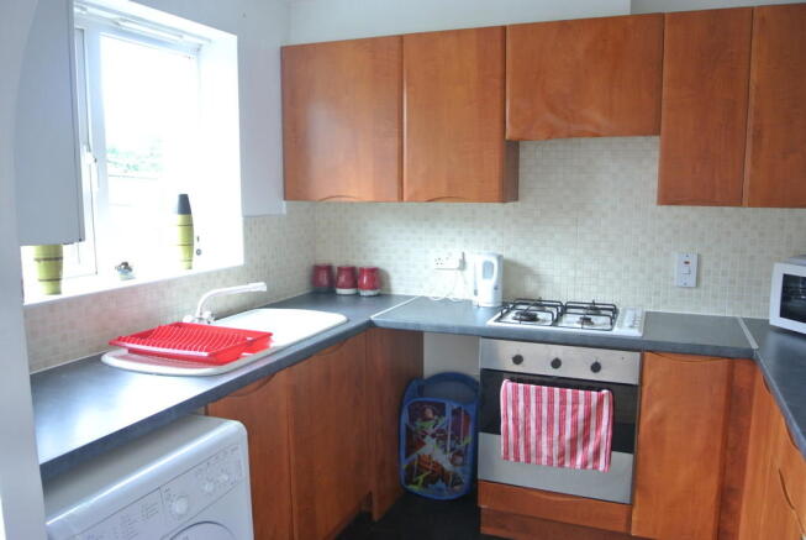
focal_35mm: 28
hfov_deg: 65.4
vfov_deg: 46.5
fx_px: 628
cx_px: 403
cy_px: 270
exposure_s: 1/60
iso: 500
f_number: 3.5
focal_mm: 10.7
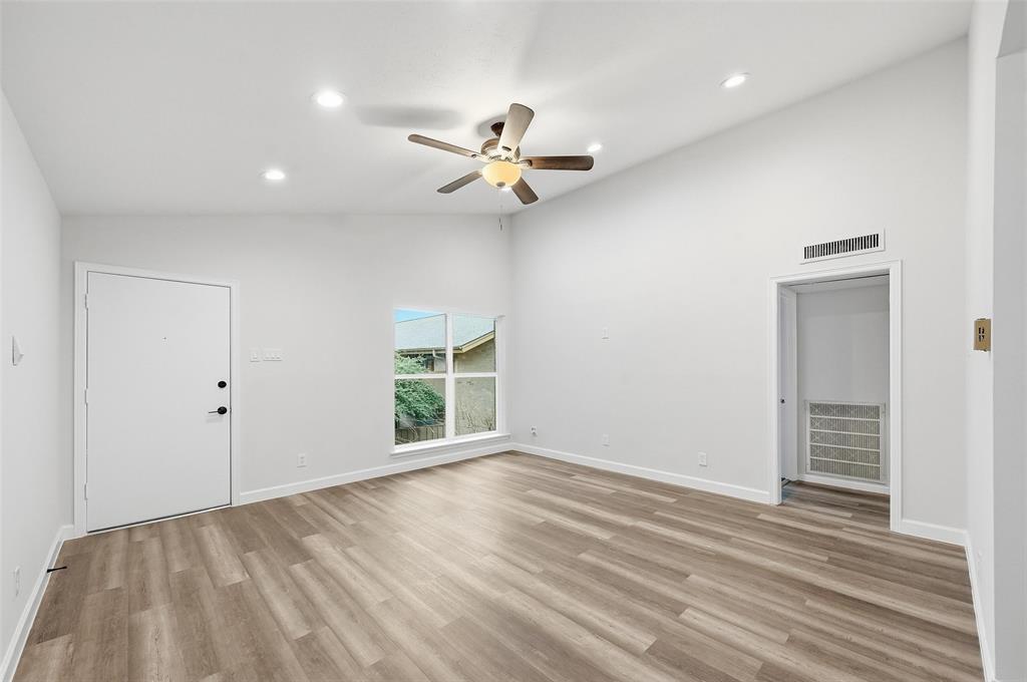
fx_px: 399
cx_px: 514
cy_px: 341
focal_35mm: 14
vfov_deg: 81.1
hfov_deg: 104.3
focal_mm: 14
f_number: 7.1
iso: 1000
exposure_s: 1/640
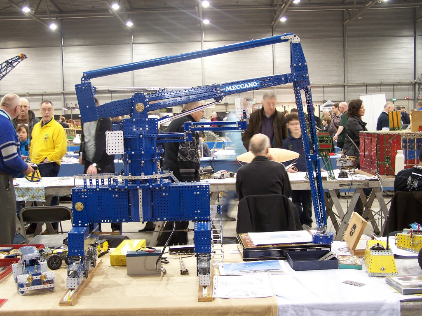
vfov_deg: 30.3
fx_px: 585
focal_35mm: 48
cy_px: 158
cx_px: 211
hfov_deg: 39.7
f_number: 3
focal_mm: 8
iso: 80
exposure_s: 1/3
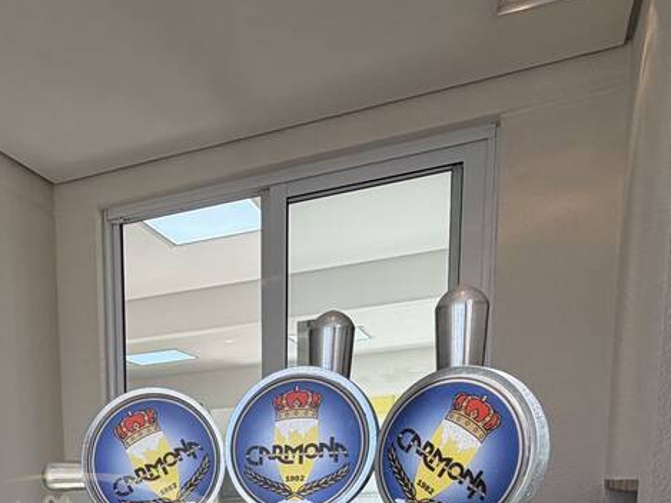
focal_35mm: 43
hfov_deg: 40.9
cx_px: 86
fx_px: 834
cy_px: 627
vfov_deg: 28.5
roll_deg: +2.8
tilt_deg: -9.5
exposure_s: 1/196
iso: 40
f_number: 2.2
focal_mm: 2.22
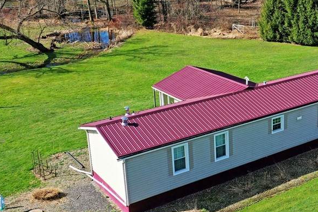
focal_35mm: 52
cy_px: 99
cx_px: 237
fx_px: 459
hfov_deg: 37.3
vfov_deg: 26.0
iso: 100
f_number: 5.6
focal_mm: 10.26
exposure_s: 1/320
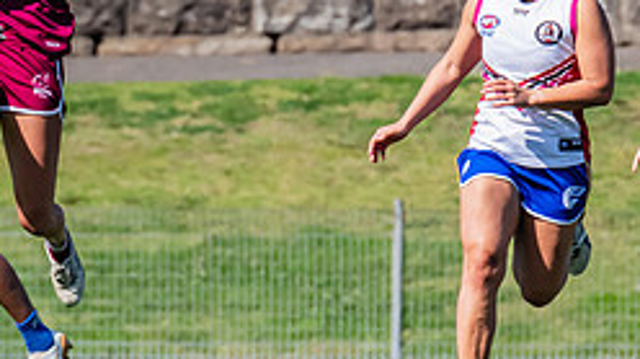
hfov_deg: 1.4
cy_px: 79
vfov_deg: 0.8
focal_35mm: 1600
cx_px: 41
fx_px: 27129
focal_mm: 420
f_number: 10
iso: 800
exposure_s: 1/1250
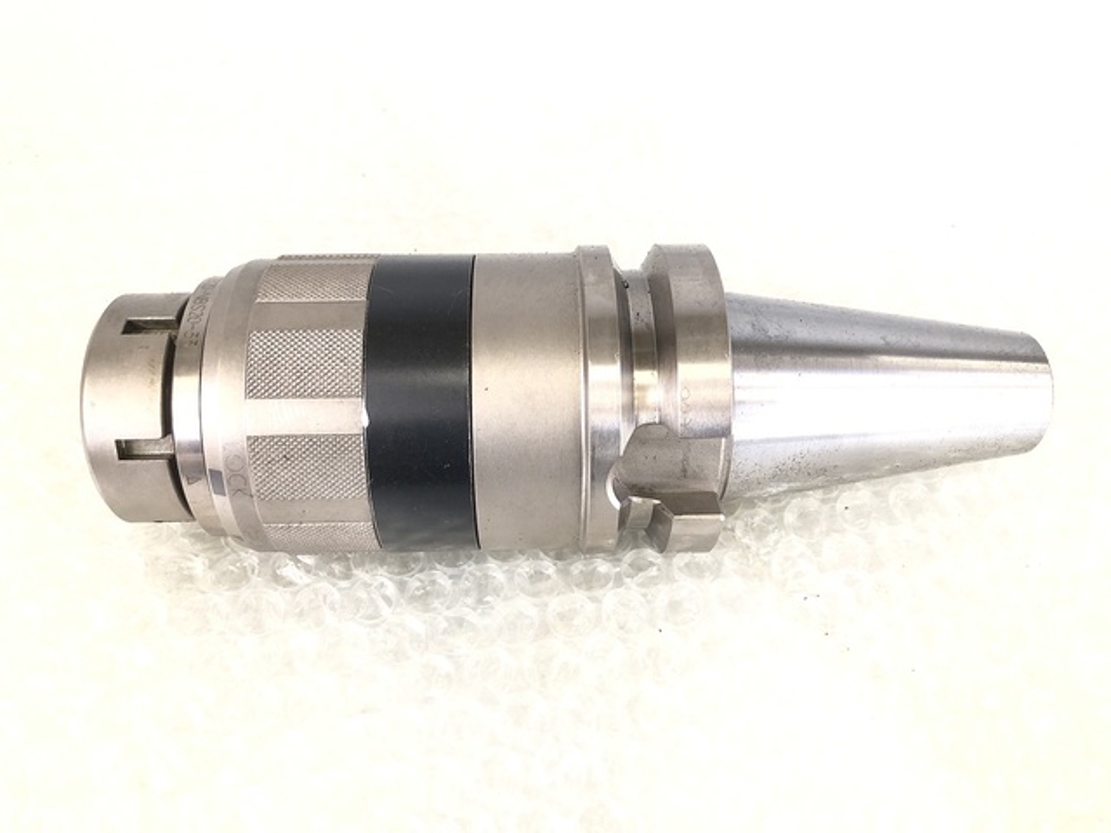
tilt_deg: -53.5
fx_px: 899
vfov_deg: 49.7
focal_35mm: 28
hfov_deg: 63.4
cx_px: 556
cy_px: 416
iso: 40
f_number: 1.8
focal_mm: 3.99
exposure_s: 1/24
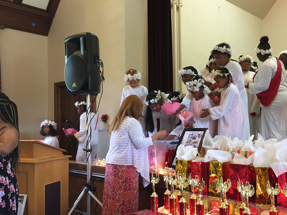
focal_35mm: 36
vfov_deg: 39.6
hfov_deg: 51.0
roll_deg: +0.9
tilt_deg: +0.5
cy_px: 119
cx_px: 172
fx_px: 298
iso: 100
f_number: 2.2
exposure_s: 1/30
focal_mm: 4.15
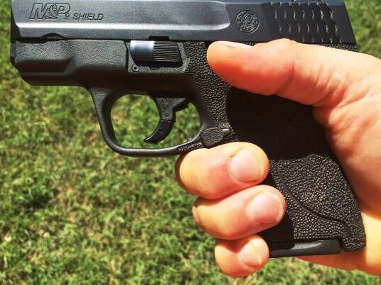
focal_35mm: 31
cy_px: 145
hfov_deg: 58.4
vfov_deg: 45.4
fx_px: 341
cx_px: 192
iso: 32
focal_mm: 4.15
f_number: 2.2
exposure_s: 1/1721
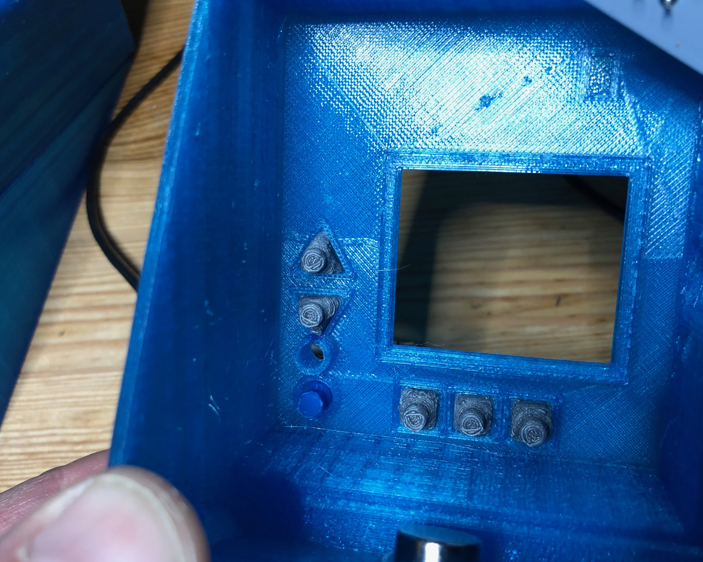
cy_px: 288
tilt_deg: -63.0
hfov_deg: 58.7
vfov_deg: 48.5
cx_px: 372
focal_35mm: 30
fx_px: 624
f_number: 1.8
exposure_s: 1/33
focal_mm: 4
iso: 32
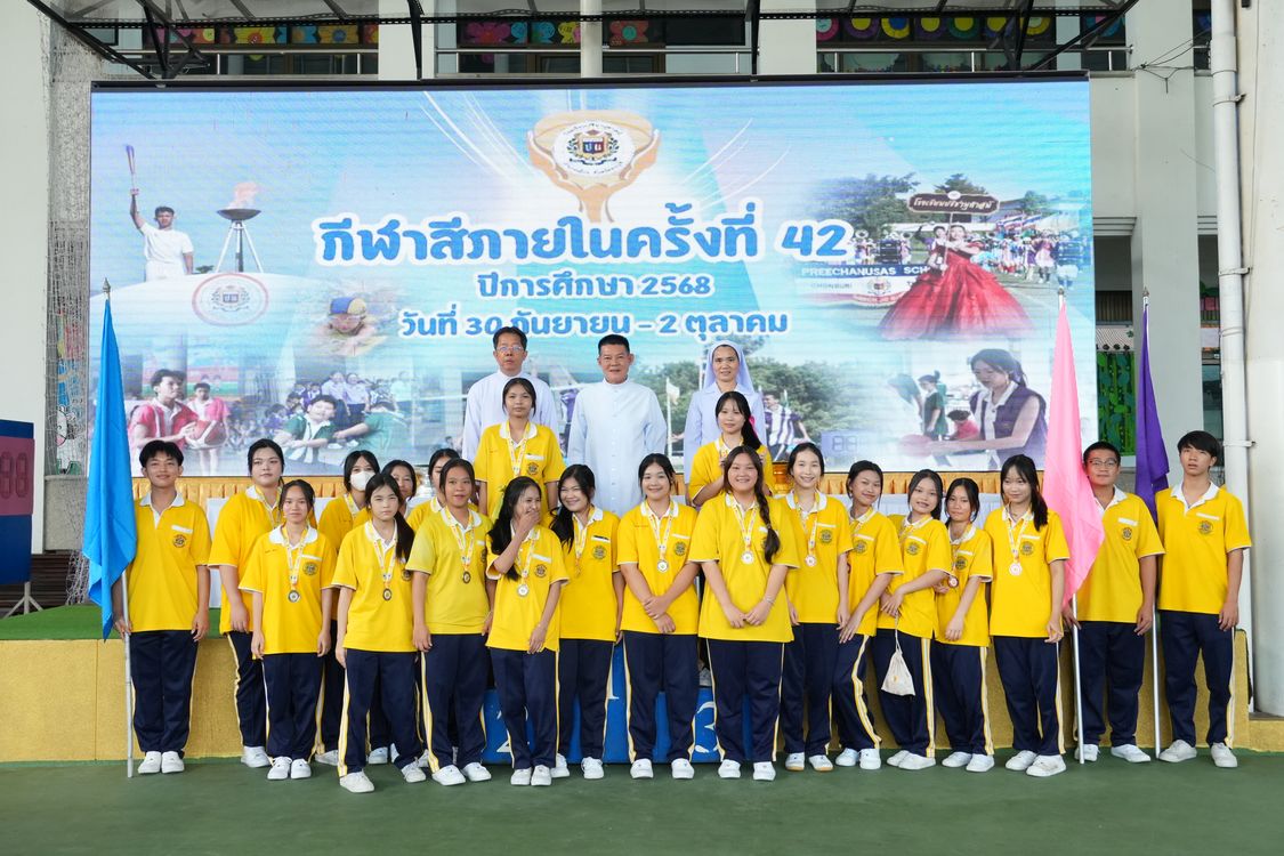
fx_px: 1284
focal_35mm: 36
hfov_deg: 53.1
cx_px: 642
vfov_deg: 36.9
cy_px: 428
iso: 1250
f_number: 6.3
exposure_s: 1/125
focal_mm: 24
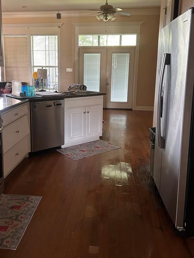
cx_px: 80
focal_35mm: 32
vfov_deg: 56.5
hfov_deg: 44.0
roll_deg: +0.3
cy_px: 108
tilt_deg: -9.3
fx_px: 239
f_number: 1.5
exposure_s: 1/60
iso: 400
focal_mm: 5.7
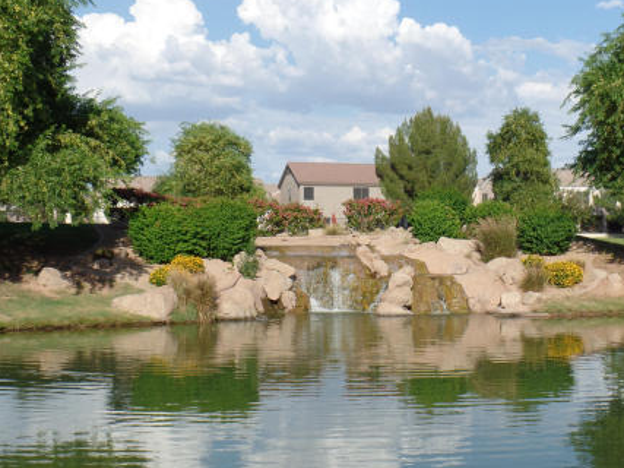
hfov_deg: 30.3
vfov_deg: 23.2
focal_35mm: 63
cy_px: 273
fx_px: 1135
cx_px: 454
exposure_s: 1/1000
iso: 80
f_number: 3.6
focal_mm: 7.5
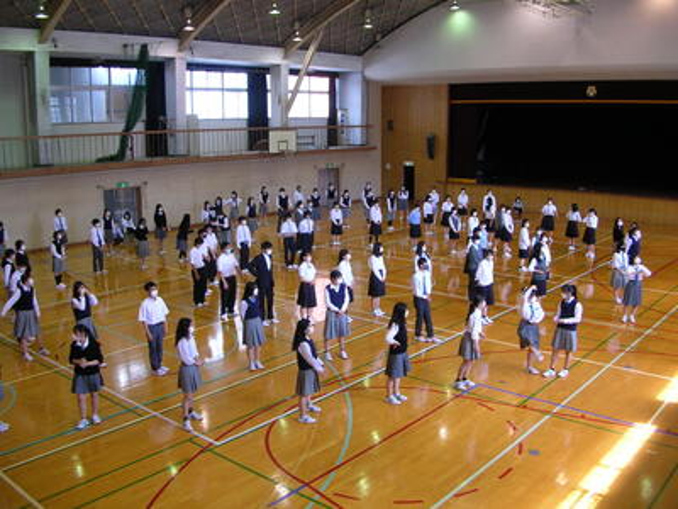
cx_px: 339
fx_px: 686
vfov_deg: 40.7
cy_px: 254
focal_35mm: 35
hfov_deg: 52.6
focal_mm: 5.8
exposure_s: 1/27.4
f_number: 2.8
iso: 50
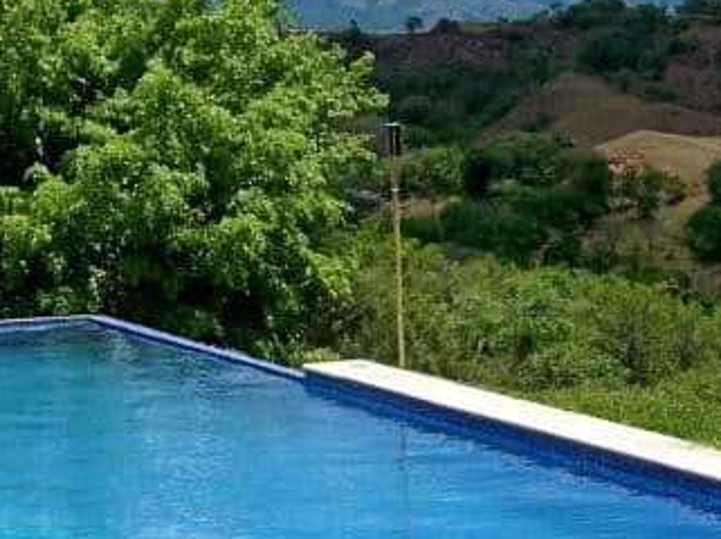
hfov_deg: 17.1
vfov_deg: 12.8
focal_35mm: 115
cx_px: 501
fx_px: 2393
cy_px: 400
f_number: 4
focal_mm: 5.85
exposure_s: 1/1000
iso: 64
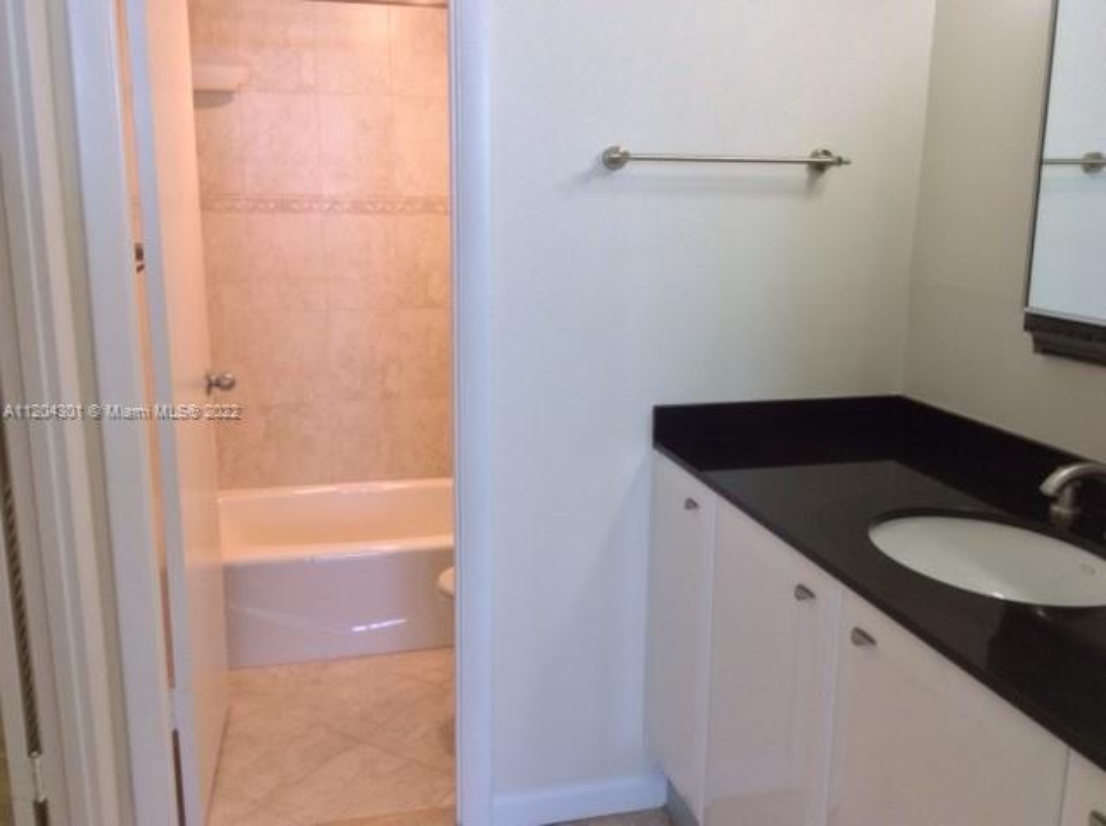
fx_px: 1021
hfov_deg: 56.9
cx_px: 553
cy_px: 413
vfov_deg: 44.1
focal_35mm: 32
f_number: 2.4
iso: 32
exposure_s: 1/24
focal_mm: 3.3
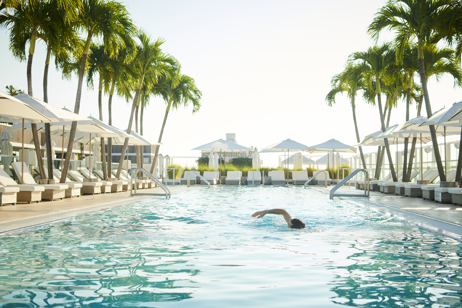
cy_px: 154
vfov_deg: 27.0
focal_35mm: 50
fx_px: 642
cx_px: 231
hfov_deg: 39.6
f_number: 6.3
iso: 400
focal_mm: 50
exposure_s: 1/1600
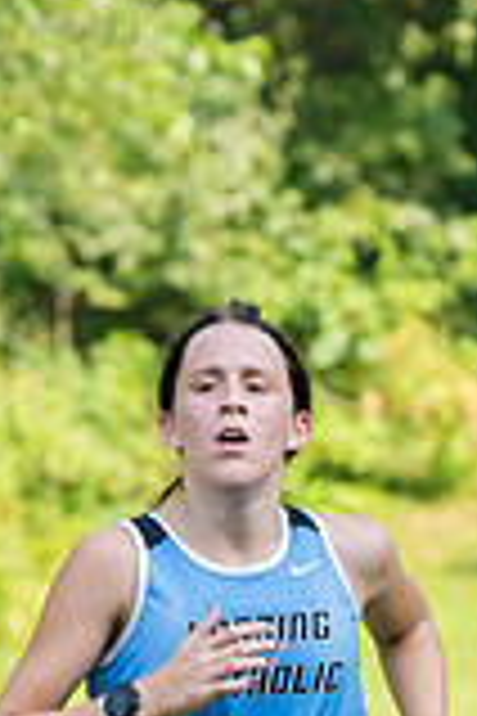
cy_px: 950
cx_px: 214
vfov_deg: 3.0
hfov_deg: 2.0
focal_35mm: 679
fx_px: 13494
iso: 1600
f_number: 5
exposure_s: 1/1600
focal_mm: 160
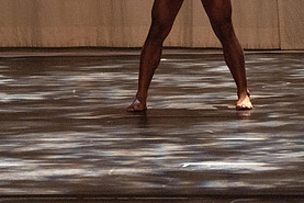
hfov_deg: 2.8
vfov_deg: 1.8
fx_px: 6286
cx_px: 79
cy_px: -7
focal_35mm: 744
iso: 8000
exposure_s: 1/160
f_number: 5.6
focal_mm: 355
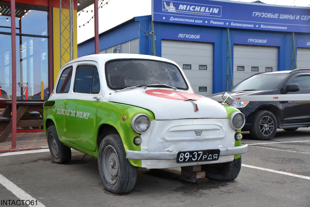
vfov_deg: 34.2
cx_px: 155
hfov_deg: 49.5
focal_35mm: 39
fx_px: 336
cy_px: 104
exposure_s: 1/200
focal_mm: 26
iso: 200
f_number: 7.1
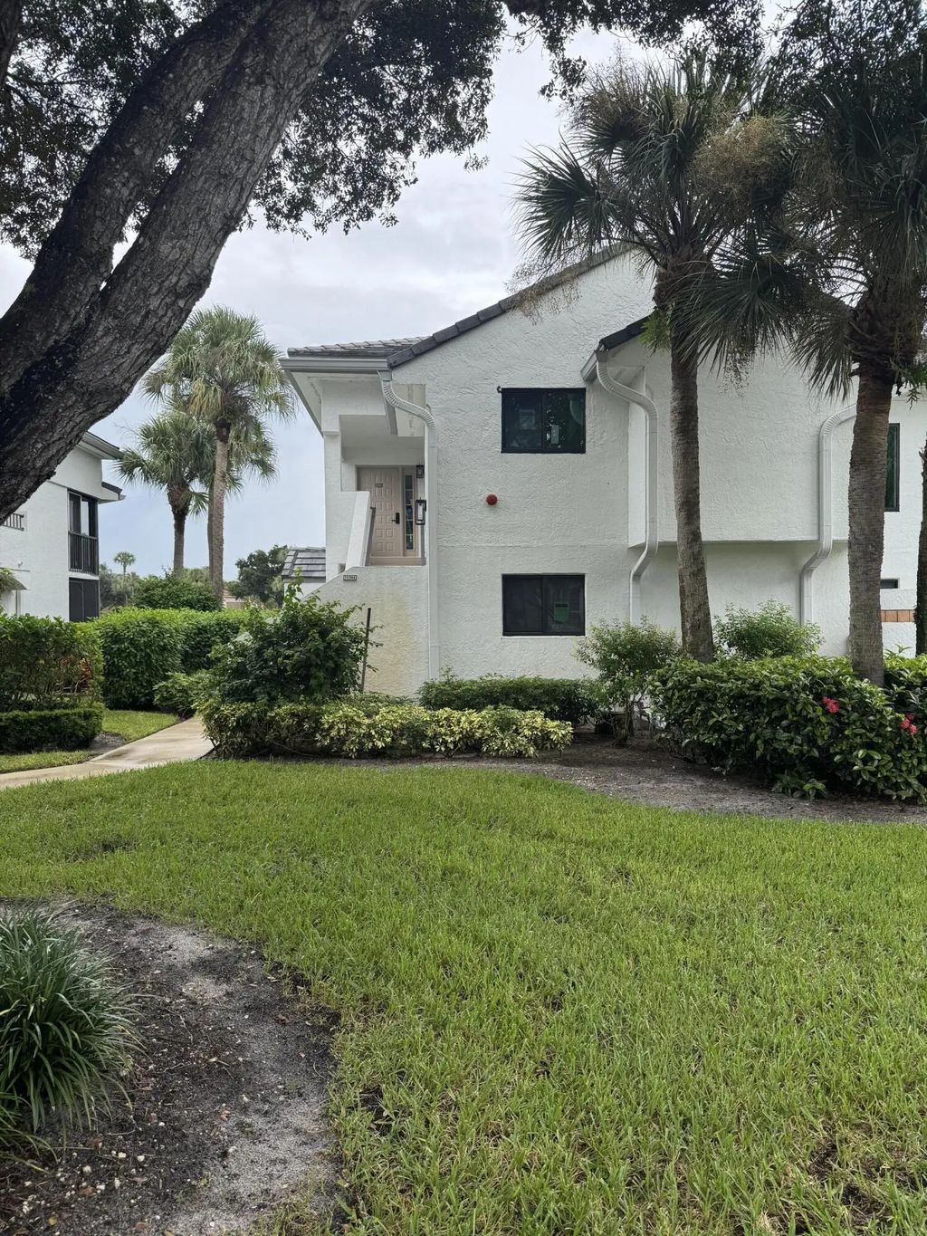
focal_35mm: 24
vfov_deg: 71.6
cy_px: 618
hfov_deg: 56.8
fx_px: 857
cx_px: 464
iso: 80
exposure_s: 1/1311
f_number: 1.78
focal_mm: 6.76
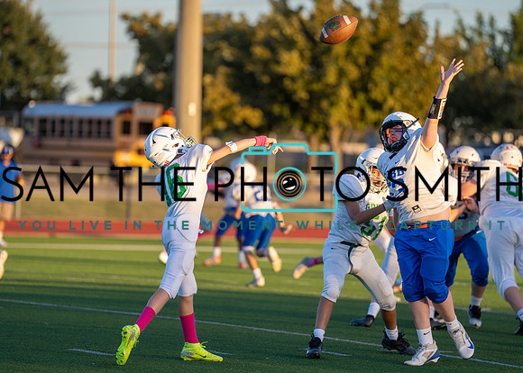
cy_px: 192
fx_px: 3410
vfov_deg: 6.3
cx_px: 224
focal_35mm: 230
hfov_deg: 8.8
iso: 400
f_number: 2.8
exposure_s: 1/2500
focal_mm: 200
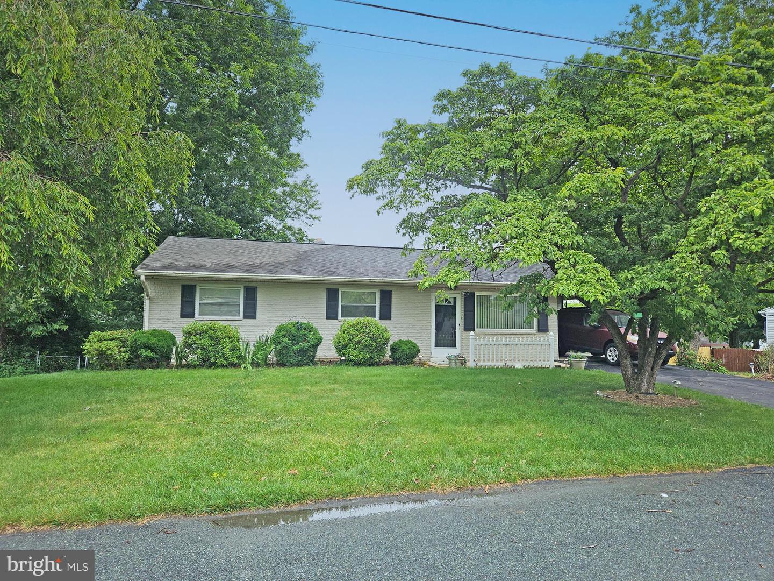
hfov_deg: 73.9
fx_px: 514
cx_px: 387
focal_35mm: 23
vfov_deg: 58.9
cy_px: 290
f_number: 1.8
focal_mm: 5.4
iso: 25
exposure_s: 1/1058
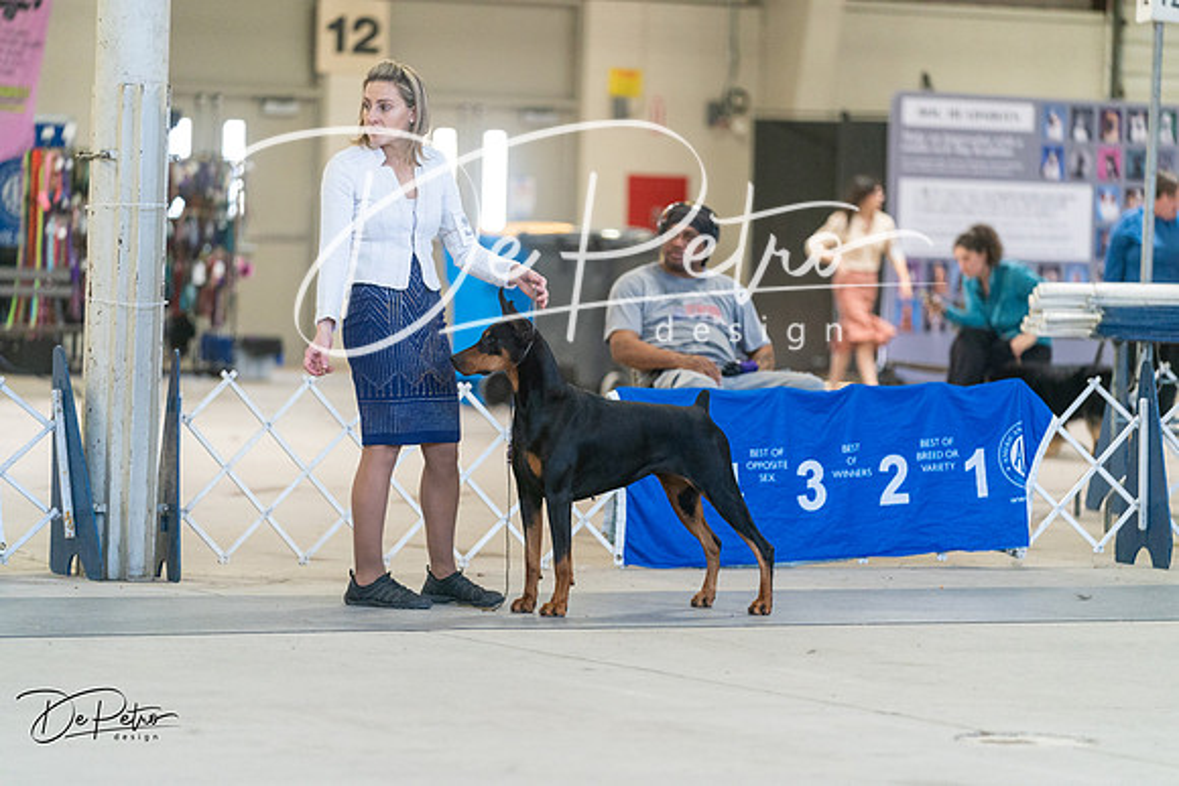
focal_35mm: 150
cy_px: 393
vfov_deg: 9.2
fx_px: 4913
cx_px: 590
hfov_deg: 13.7
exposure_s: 1/320
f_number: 2.8
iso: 3200
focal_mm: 150
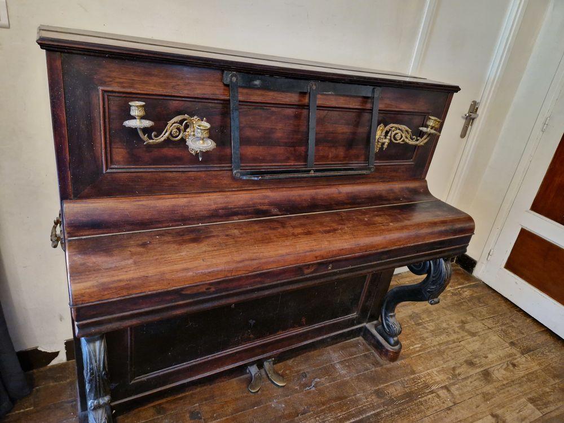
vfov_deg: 58.9
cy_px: 212
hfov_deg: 73.9
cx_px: 282
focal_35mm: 23
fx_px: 375
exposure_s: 1/25
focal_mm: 5.4
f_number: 1.8
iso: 800
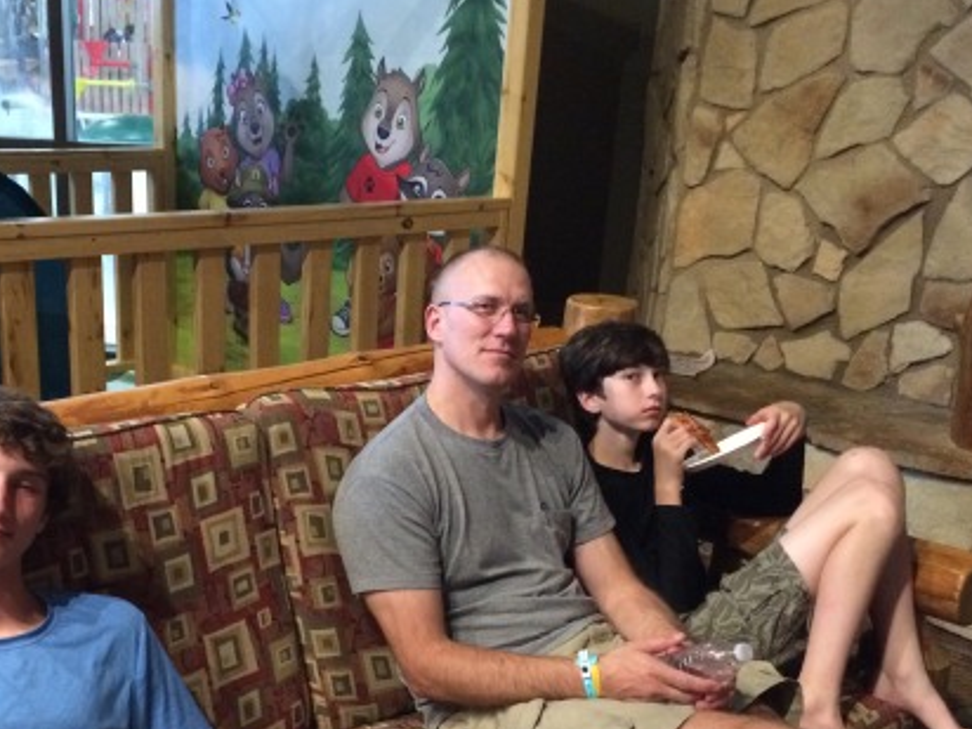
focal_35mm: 45
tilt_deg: -21.1
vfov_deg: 31.7
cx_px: 356
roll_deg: -1.5
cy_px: 538
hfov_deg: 41.7
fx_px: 1264
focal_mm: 4.15
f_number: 2.2
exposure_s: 1/15
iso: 400
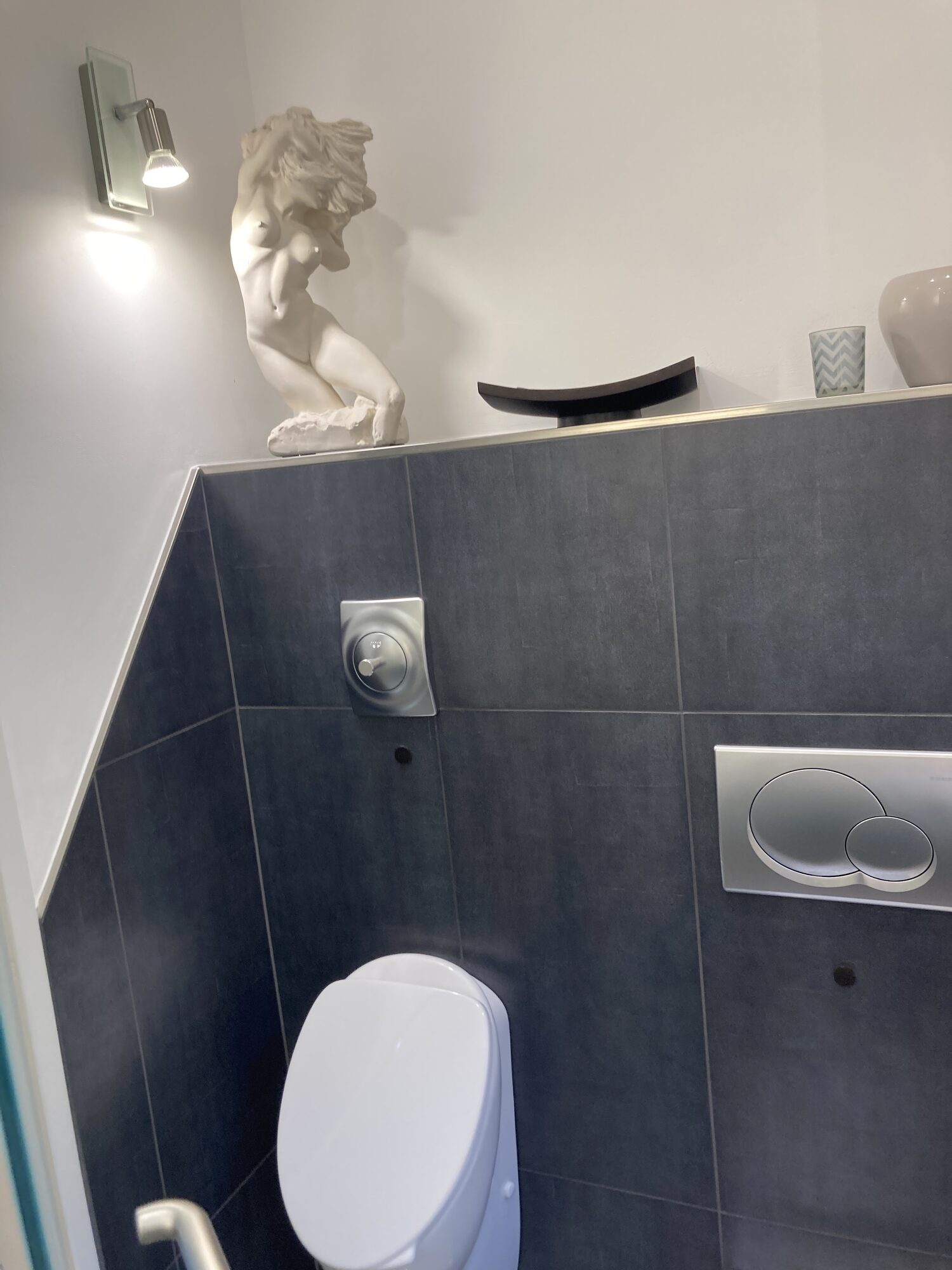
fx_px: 1027
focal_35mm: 28
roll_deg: +5.8
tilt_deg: -6.2
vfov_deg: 63.4
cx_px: 476
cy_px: 635
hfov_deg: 49.7
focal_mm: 3.99
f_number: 1.8
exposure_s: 1/50
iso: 50
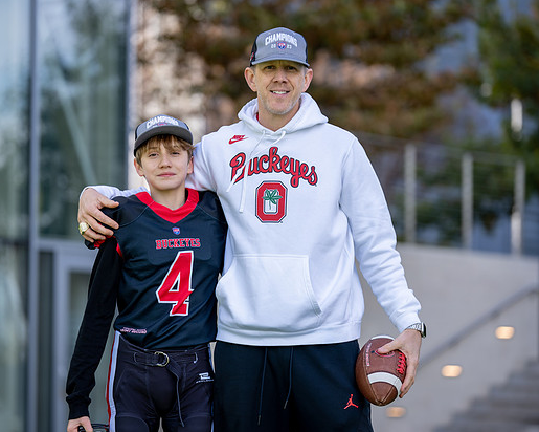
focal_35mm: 164
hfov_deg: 11.8
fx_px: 2616
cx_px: 273
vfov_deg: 9.4
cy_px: 215
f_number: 2.8
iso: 100
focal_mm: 141
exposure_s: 1/500
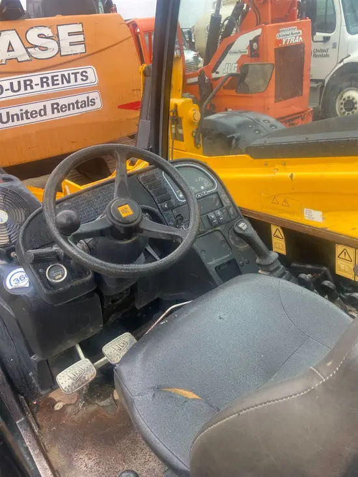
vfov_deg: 67.3
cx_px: 179
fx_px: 358
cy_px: 238
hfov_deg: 53.1
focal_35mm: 26
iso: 40
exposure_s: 1/122
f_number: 1.8
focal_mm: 4.25
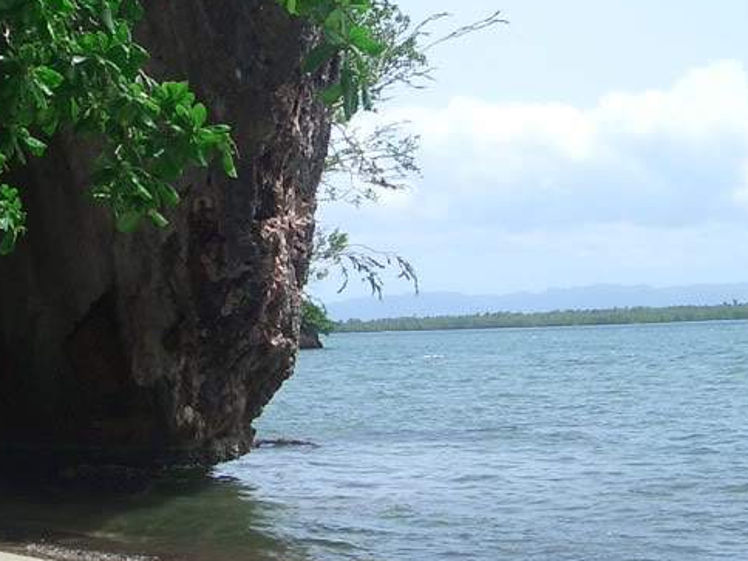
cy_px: 158
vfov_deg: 19.8
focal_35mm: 74
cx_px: 151
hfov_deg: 25.9
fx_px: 1599
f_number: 4.3
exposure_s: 1/500
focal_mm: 5.8
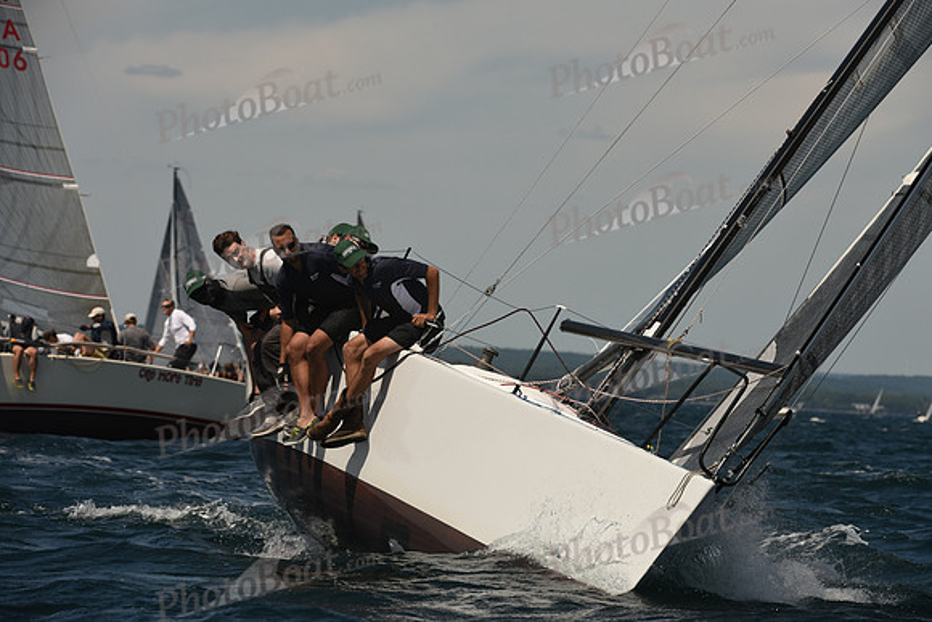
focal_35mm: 240
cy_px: 311
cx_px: 466
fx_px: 6214
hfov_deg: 8.6
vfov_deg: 5.7
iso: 250
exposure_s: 1/1000
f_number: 8
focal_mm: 240
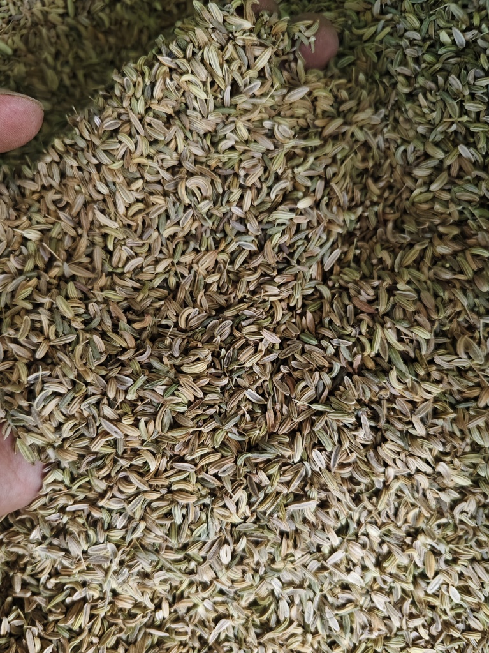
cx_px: 245
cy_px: 340
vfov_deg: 71.6
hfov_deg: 56.8
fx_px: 452
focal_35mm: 24
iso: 2269
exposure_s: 1/510
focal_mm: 5.56
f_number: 1.88
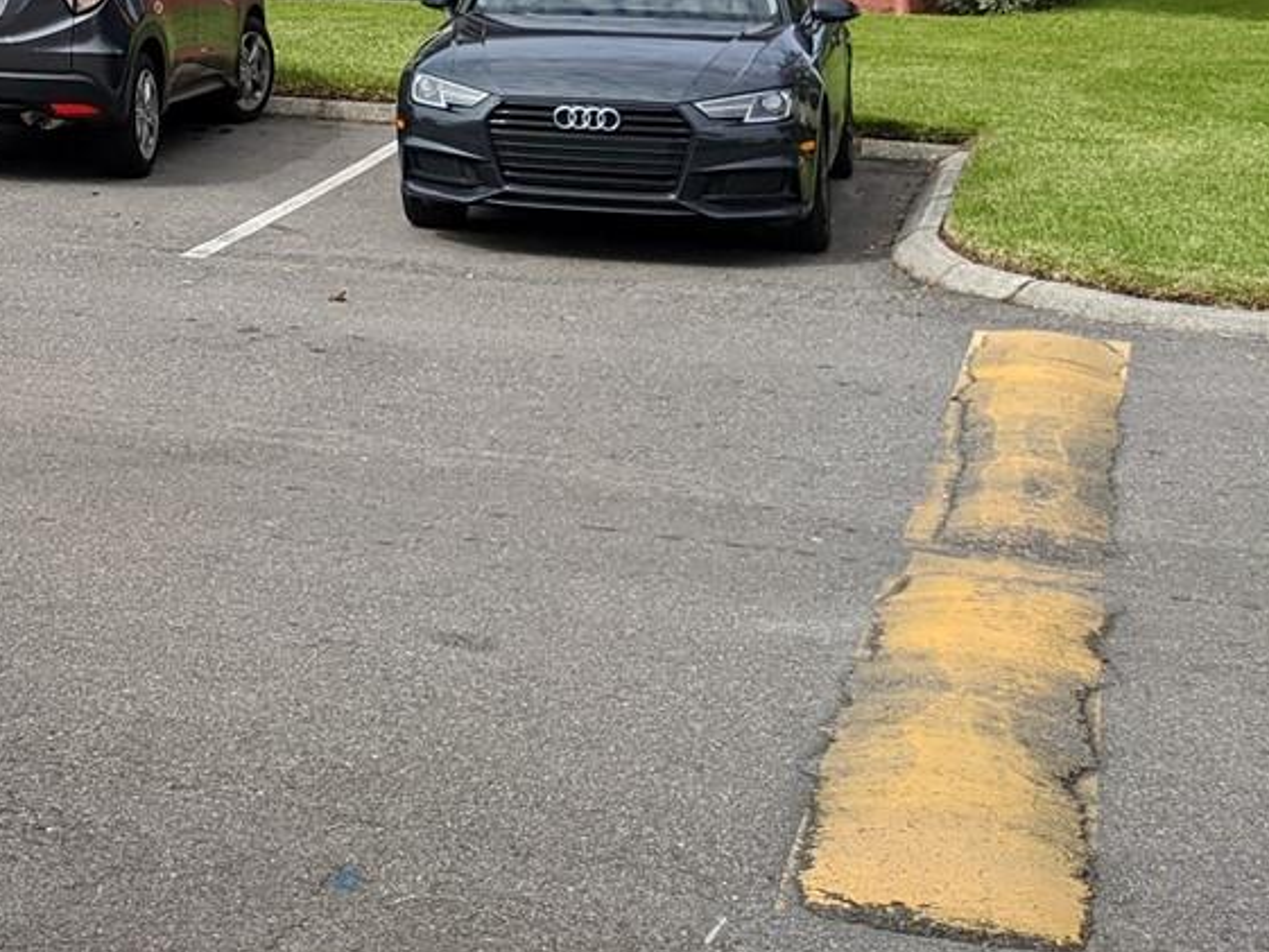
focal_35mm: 77
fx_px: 2823
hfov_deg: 21.9
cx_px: -523
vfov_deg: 17.6
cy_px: -384
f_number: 1.73
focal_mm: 4.38
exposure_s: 1/2933
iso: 70
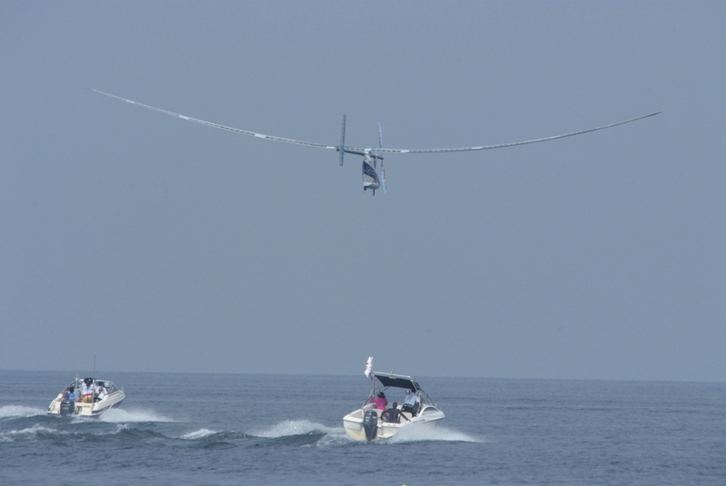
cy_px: 243
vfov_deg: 1.8
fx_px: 15147
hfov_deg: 2.7
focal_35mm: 750
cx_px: 363
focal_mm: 500
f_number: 16
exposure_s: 1/900
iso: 400
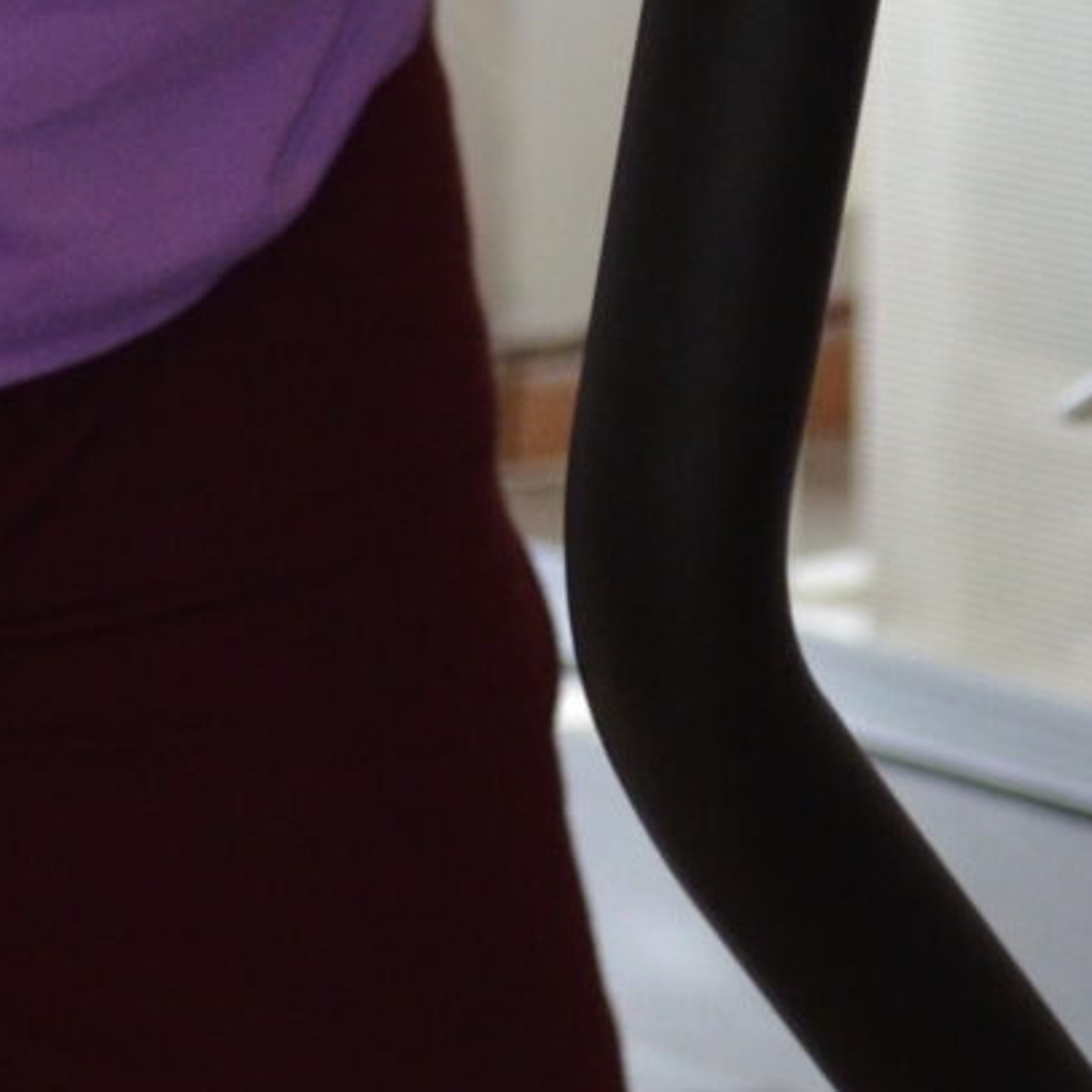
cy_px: -1186
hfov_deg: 5.5
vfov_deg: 5.3
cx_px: 374
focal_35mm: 321
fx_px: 11457
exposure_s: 1/60
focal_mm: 40
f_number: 5.3
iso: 800
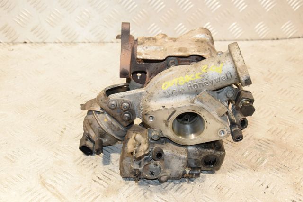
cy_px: 101
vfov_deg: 23.8
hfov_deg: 35.1
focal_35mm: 57
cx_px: 152
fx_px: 479
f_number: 5.6
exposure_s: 1/125
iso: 1600
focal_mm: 38
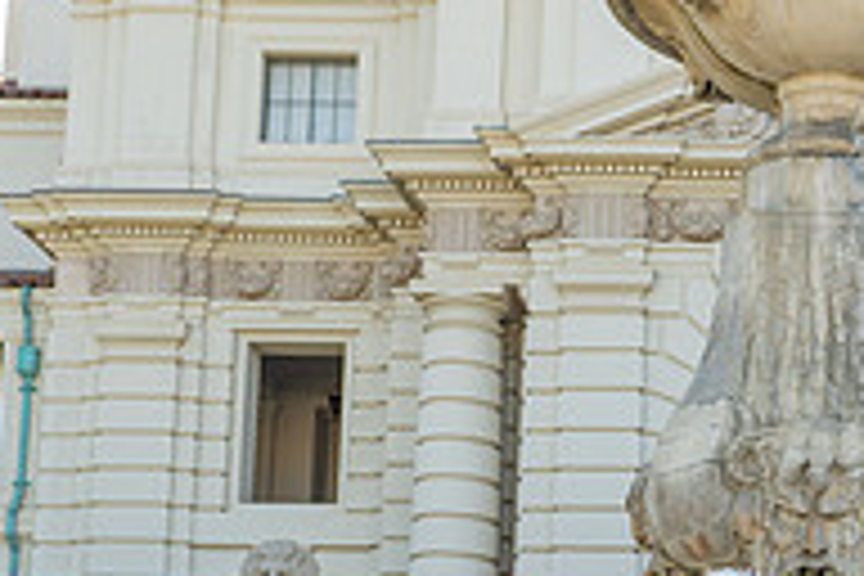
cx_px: 877
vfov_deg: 14.8
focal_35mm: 90
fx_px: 2160
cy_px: 647
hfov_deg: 21.8
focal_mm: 24
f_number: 5
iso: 200
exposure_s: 1/200
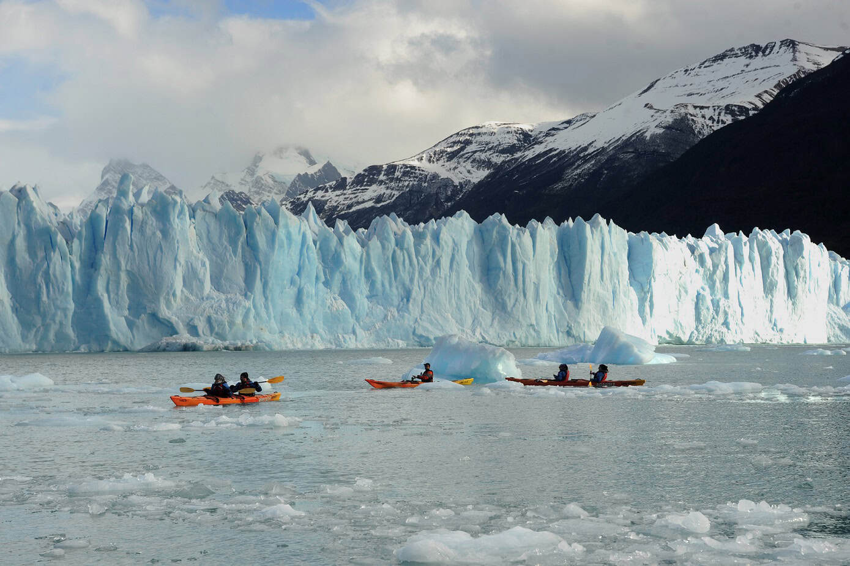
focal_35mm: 70
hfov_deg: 28.9
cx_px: 425
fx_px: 1652
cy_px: 283
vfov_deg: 19.4
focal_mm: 70
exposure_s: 1/250
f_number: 8
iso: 100
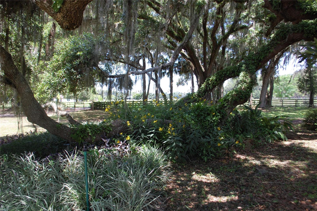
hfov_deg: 62.0
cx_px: 158
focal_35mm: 30
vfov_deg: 43.5
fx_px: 264
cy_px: 106
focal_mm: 20
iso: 200
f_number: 5.6
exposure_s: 1/125
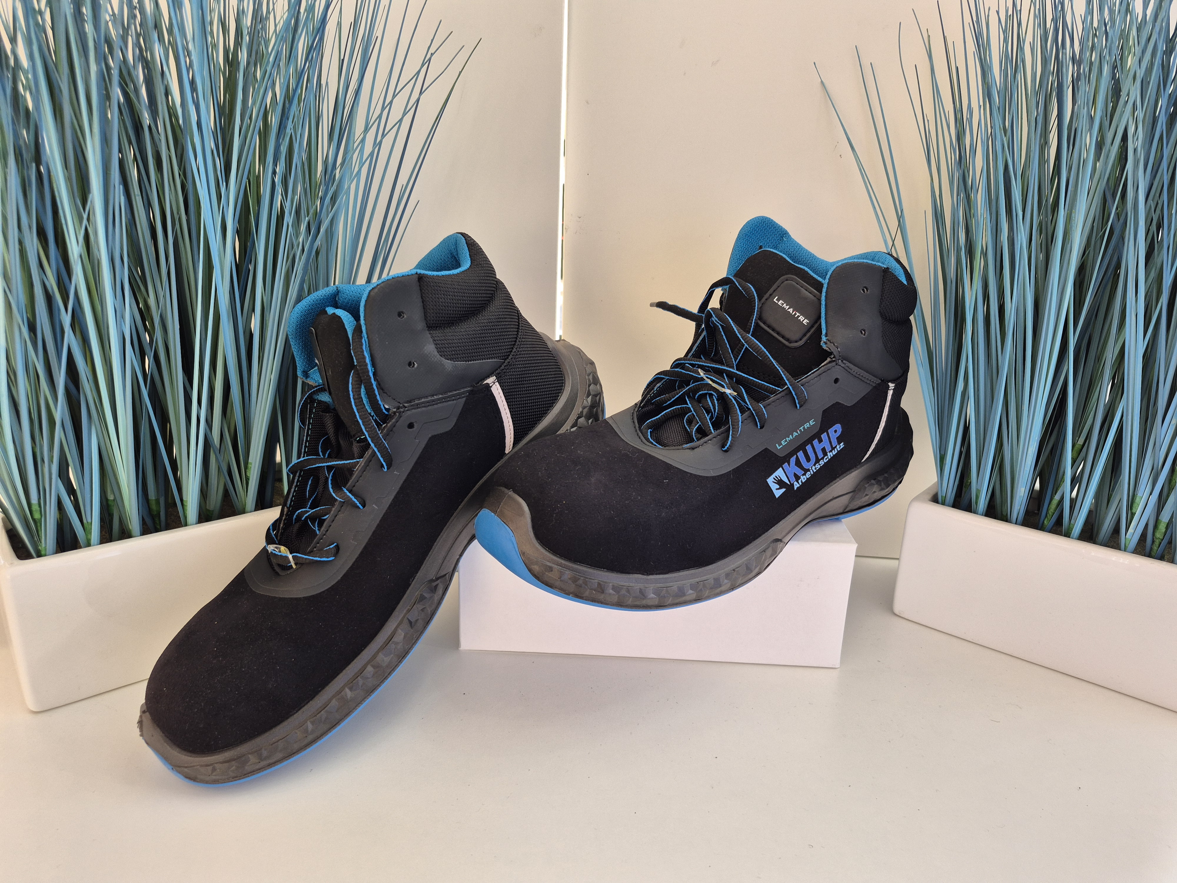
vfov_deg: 58.9
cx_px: 588
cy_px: 442
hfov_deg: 73.9
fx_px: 782
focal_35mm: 23
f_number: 1.8
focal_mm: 5.4
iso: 64
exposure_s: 1/180
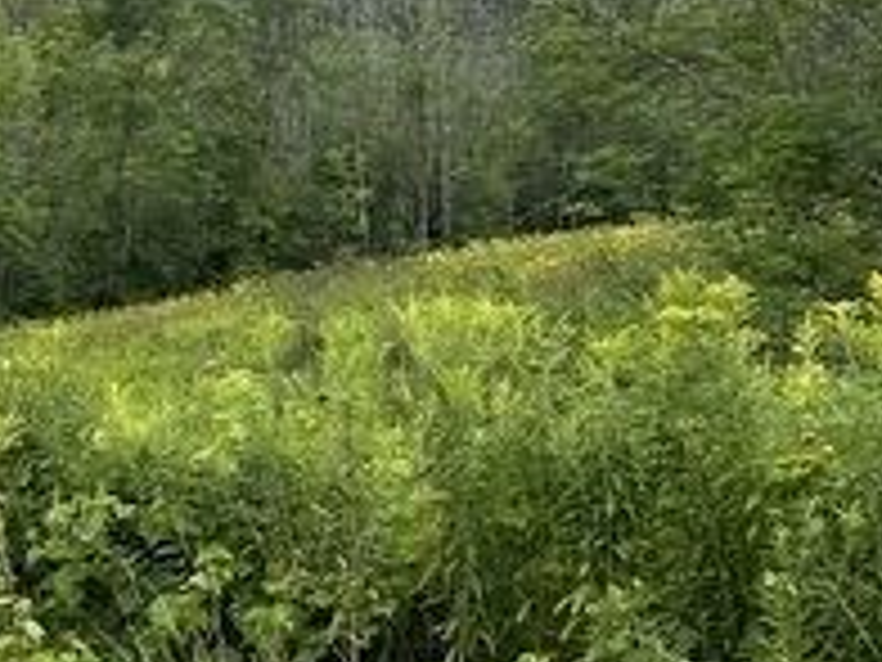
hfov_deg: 16.2
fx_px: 2701
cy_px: 608
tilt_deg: -12.7
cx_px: -596
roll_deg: +1.1
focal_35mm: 106
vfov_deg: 13.8
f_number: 1.5
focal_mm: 5.7
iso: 50
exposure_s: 1/1412
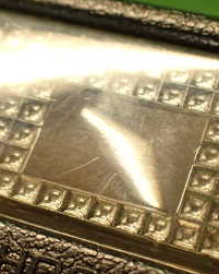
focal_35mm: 70
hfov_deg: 21.9
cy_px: 166
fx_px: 567
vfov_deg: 27.1
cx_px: 119
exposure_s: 1/30
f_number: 2.3
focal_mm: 5.4
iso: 250
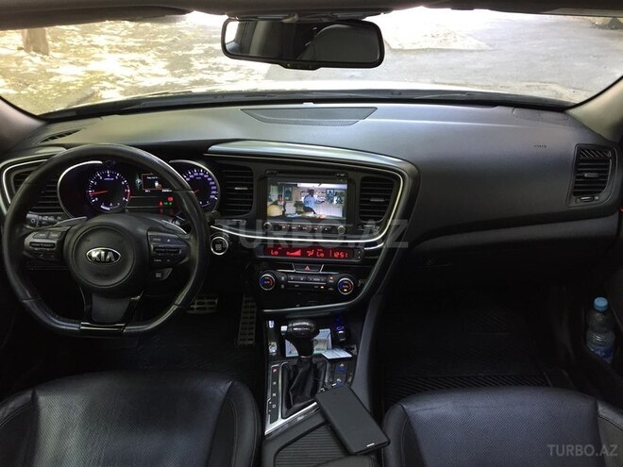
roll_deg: +0.2
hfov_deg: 61.7
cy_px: 234
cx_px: 312
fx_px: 522
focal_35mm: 29
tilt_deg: -24.2
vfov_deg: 48.2
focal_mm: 4.15
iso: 64
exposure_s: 1/33
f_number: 2.2
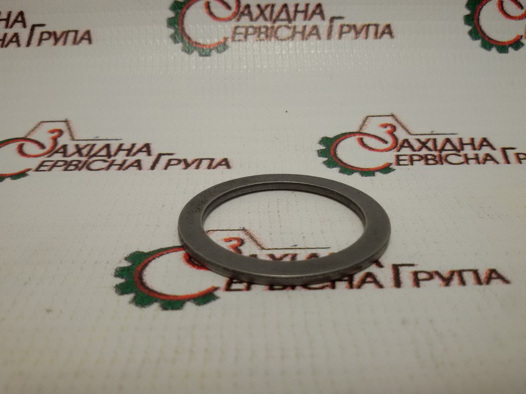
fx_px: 471
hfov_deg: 58.4
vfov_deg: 45.4
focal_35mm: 31
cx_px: 263
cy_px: 197
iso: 40
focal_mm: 2.93
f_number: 2.4
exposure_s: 1/100
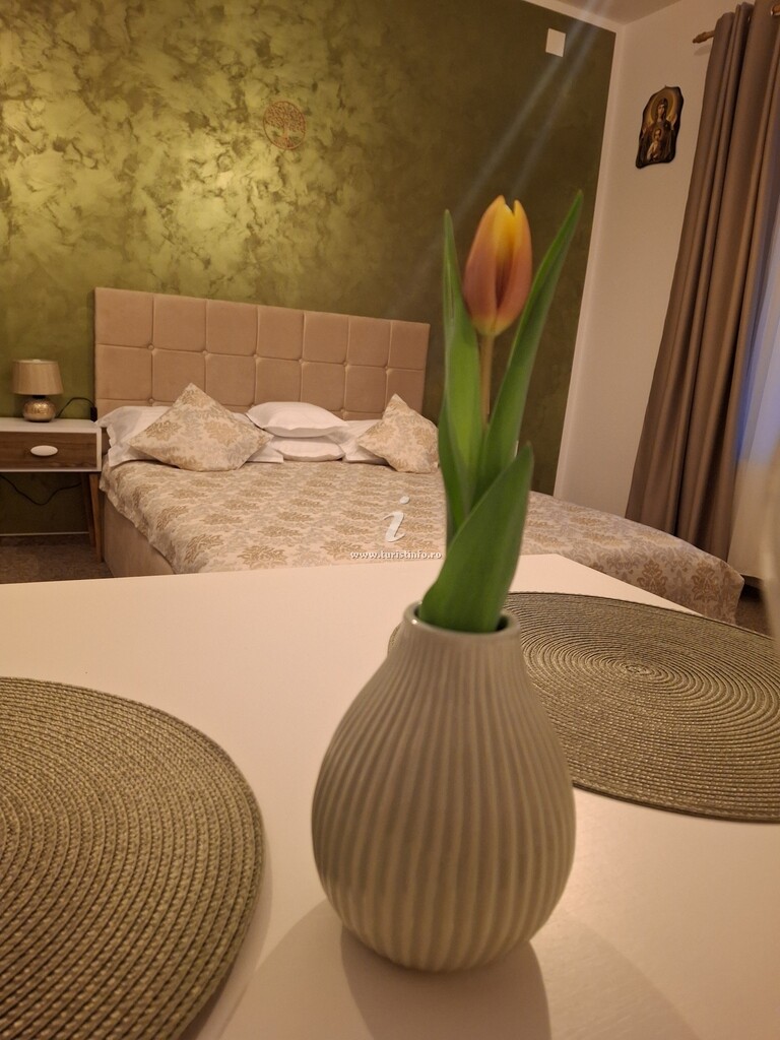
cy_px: 520
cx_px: 390
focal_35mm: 25
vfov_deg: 69.4
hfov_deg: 54.9
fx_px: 751
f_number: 1.8
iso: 320
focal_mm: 4.69
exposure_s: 1/24
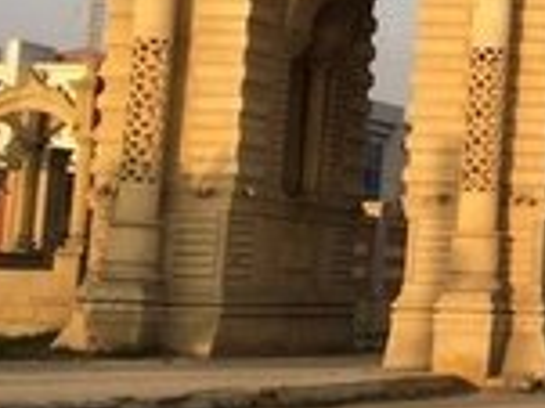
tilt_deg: +7.3
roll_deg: -1.4
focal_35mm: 127
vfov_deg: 11.6
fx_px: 1998
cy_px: 23
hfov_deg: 13.7
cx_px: 1018
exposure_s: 1/622
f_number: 2.2
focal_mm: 4.15
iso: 32
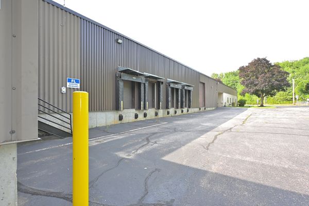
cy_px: 103
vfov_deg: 67.4
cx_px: 154
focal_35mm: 18
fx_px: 154
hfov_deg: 90.0
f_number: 5
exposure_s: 1/200
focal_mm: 12
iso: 250
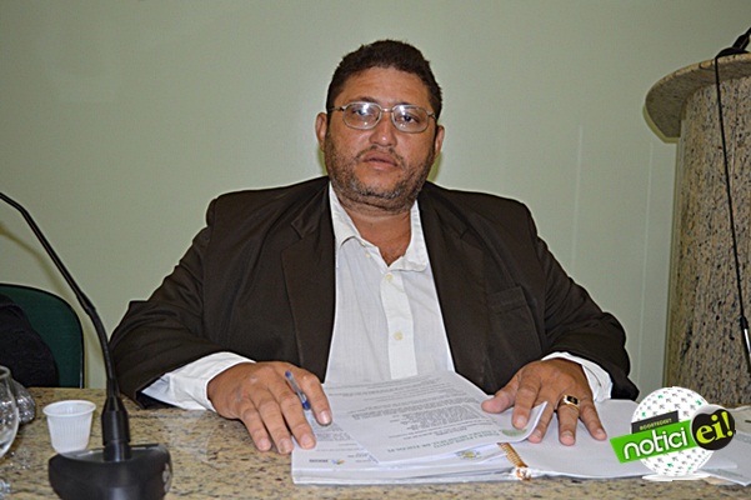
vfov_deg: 35.5
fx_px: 782
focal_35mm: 38
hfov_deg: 51.3
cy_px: 250
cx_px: 376
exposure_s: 1/80
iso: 400
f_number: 4
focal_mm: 25
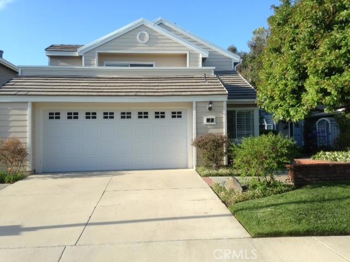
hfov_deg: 55.4
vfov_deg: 42.9
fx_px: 334
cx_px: 175
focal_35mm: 33
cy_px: 131
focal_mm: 4.13
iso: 50
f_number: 2.4
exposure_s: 1/553
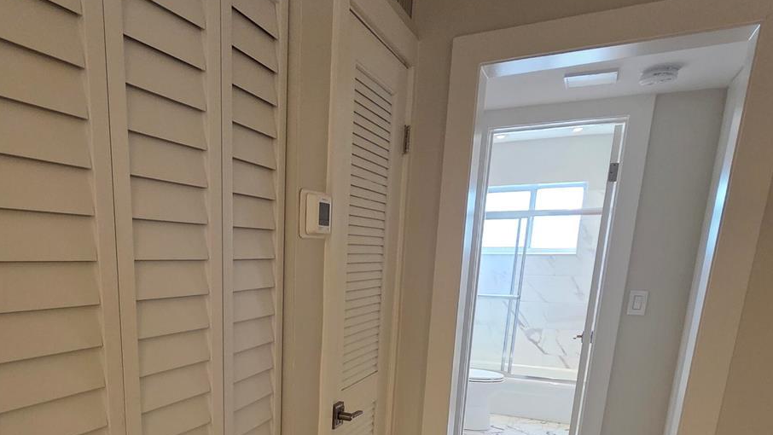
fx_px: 513
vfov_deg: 41.7
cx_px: 255
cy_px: 404
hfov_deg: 71.8
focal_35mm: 25
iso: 320
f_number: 2.2
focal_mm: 2.2
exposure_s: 1/60
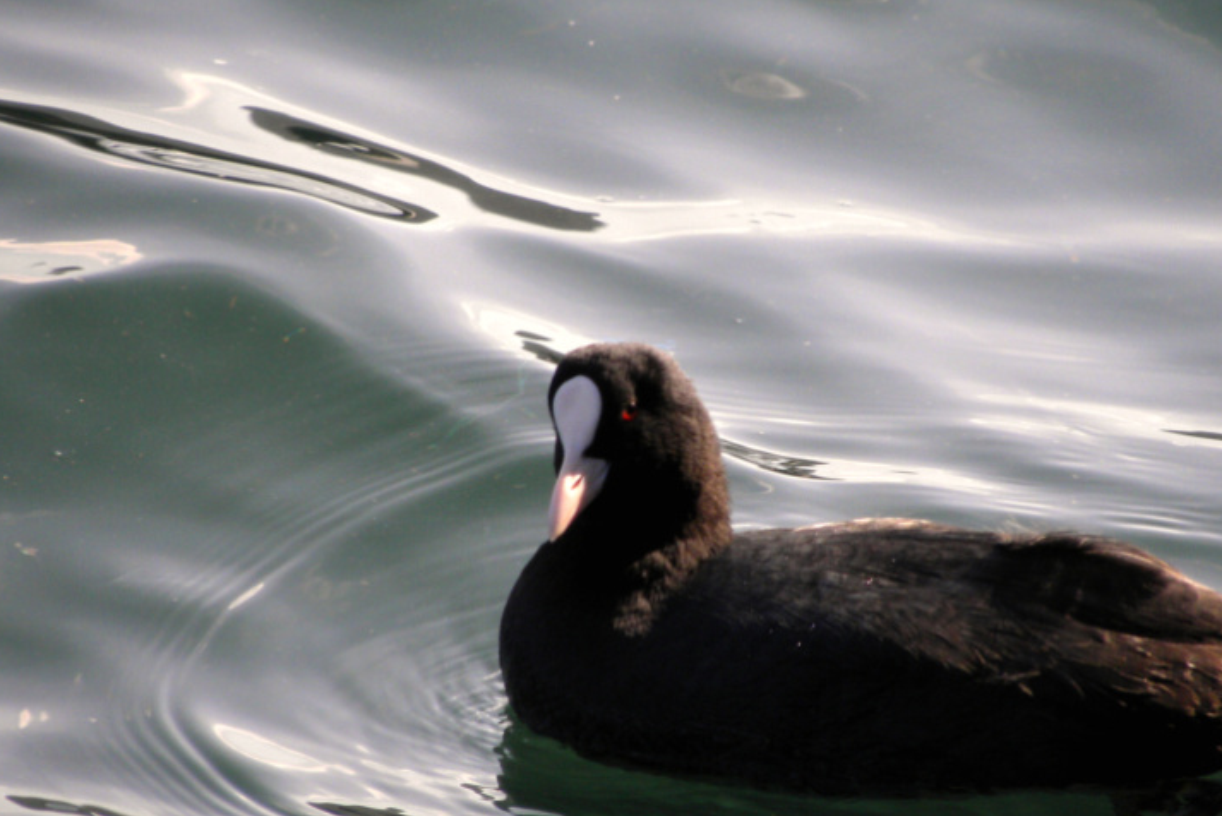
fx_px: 31512
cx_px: 644
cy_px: 474
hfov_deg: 2.2
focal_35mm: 928
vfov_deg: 1.5
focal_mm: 110.4
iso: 64
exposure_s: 1/320
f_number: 5
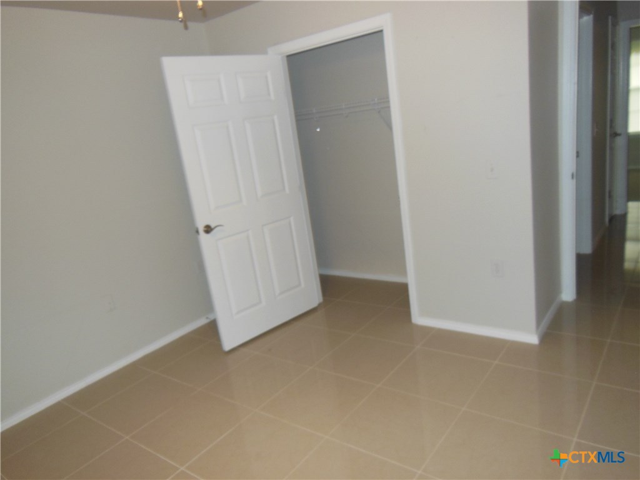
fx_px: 462
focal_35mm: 25
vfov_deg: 54.9
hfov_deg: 69.4
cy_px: 240
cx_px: 320
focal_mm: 4.5
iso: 200
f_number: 3.5
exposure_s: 1/25
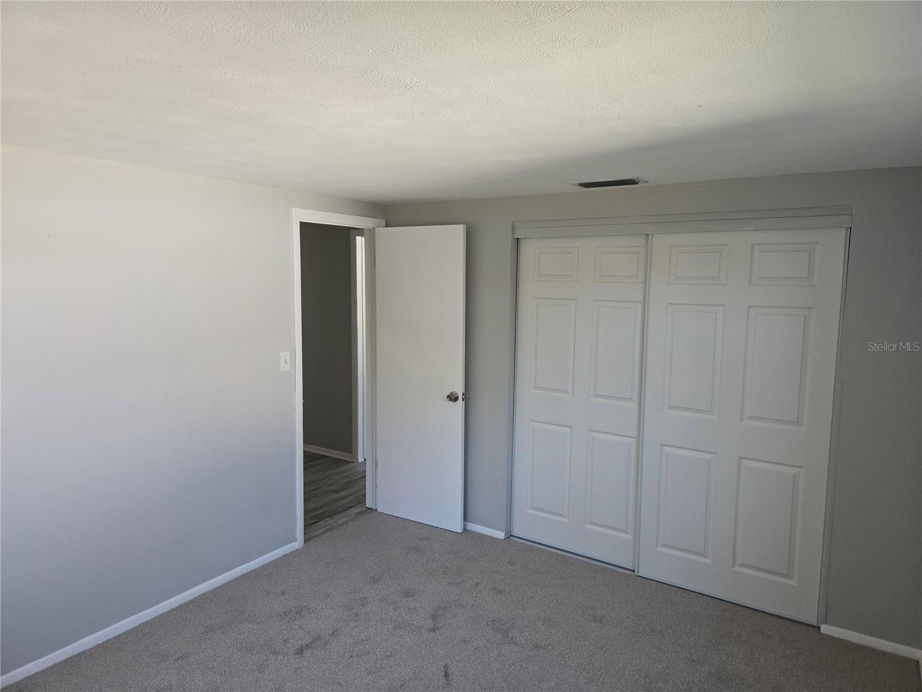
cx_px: 461
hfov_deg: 73.9
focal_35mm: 23
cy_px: 346
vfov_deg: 58.9
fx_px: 613
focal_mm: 5.4
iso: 64
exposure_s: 1/120
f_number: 1.8
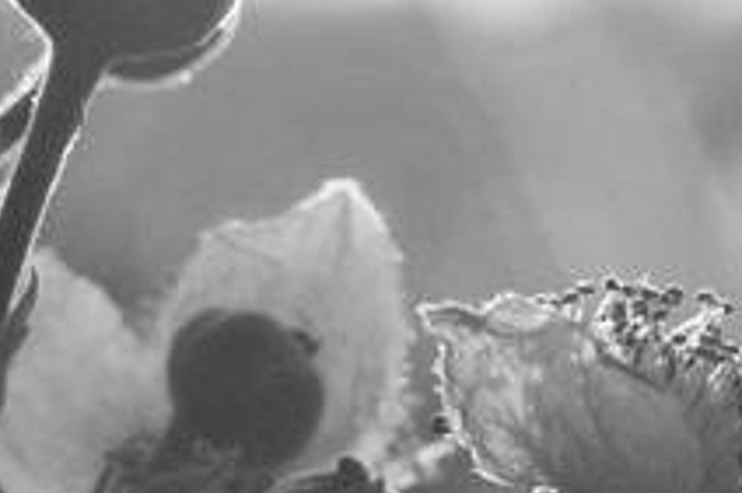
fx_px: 12274
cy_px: 425
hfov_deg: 3.4
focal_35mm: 596
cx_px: 1270
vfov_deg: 2.3
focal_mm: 52.4
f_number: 5.6
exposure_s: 1/1100
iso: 640
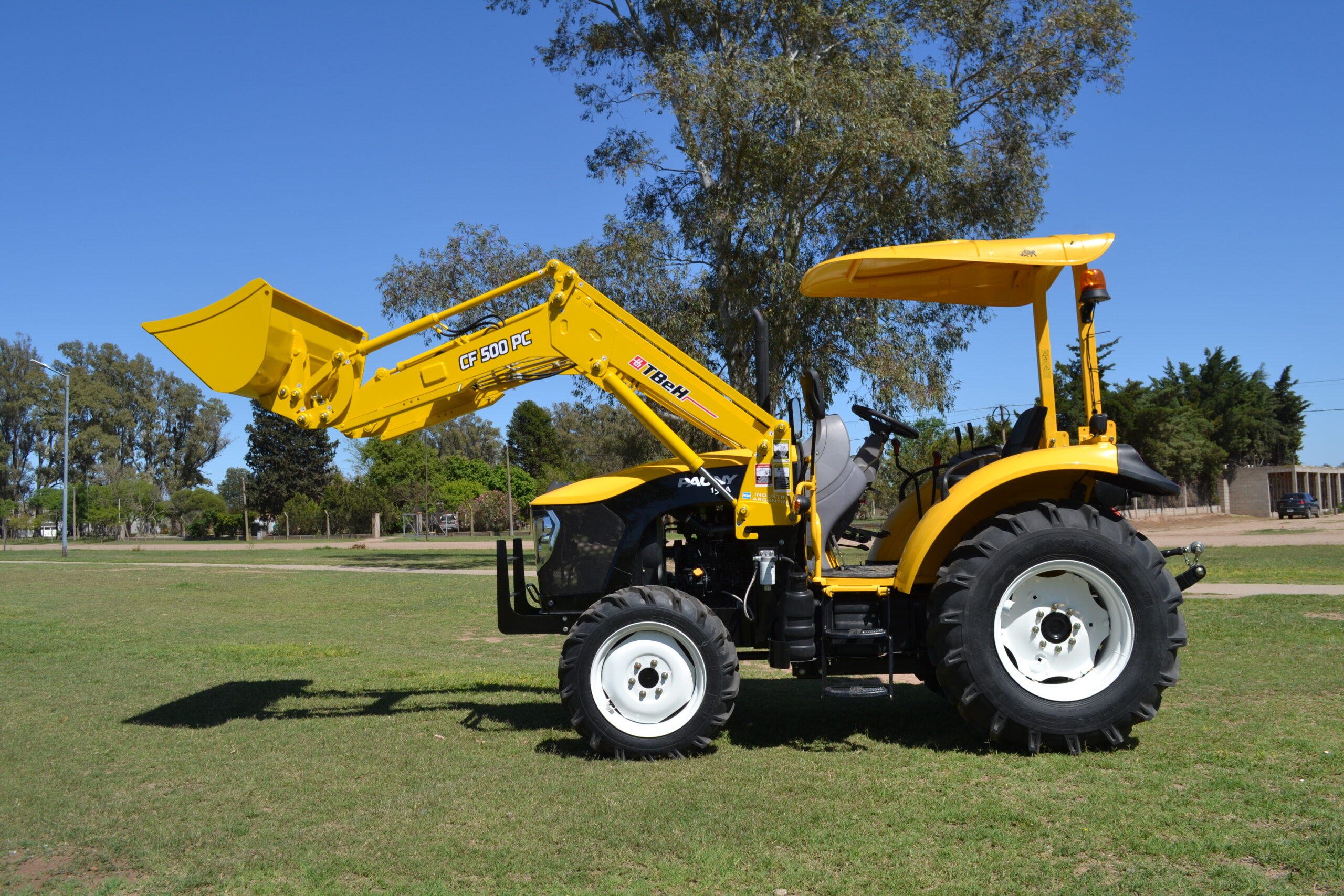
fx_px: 1120
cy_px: 448
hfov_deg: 61.9
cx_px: 672
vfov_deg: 43.6
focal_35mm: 30
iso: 100
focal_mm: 20
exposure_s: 1/320
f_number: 9
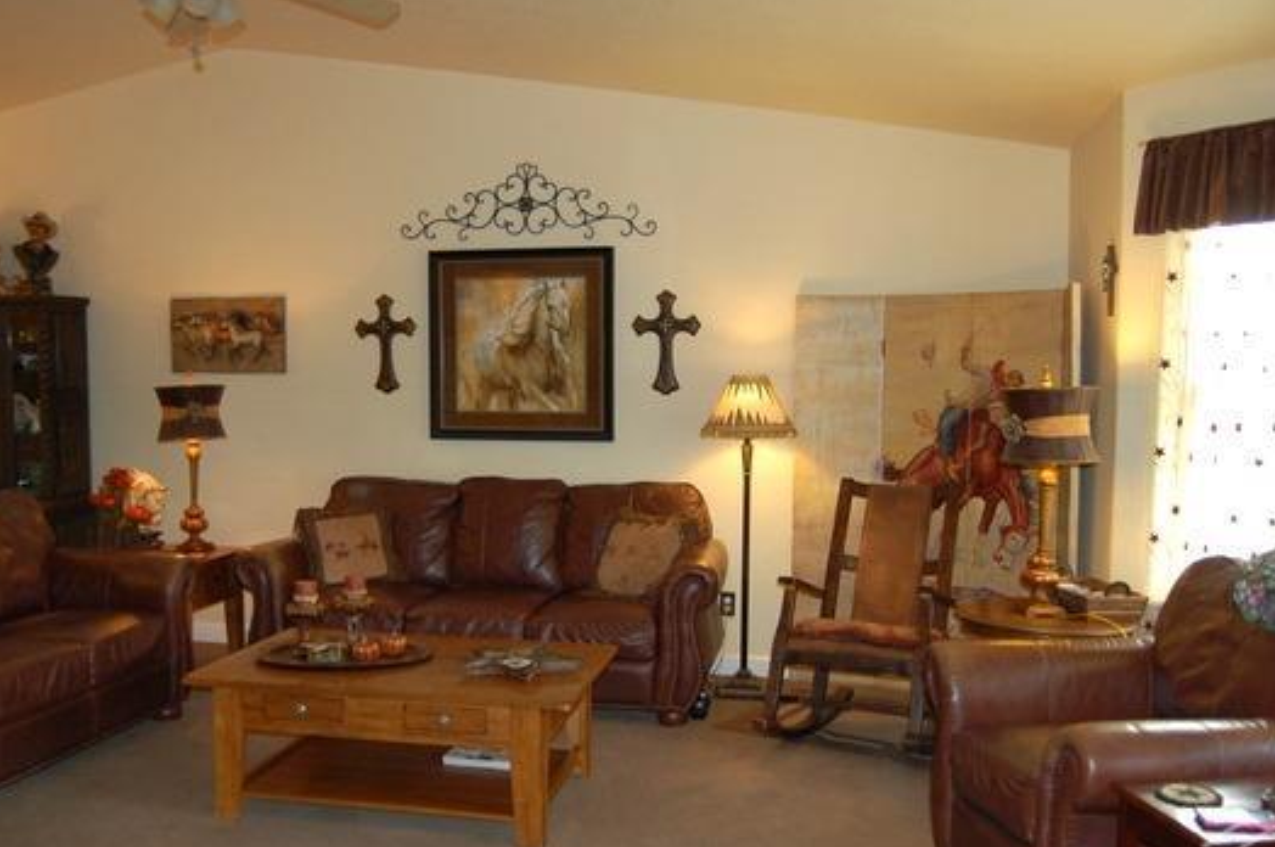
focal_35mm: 33
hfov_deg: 57.2
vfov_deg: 39.8
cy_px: 459
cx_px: 582
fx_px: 1167
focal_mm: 18
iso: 400
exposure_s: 1/60
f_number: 3.5
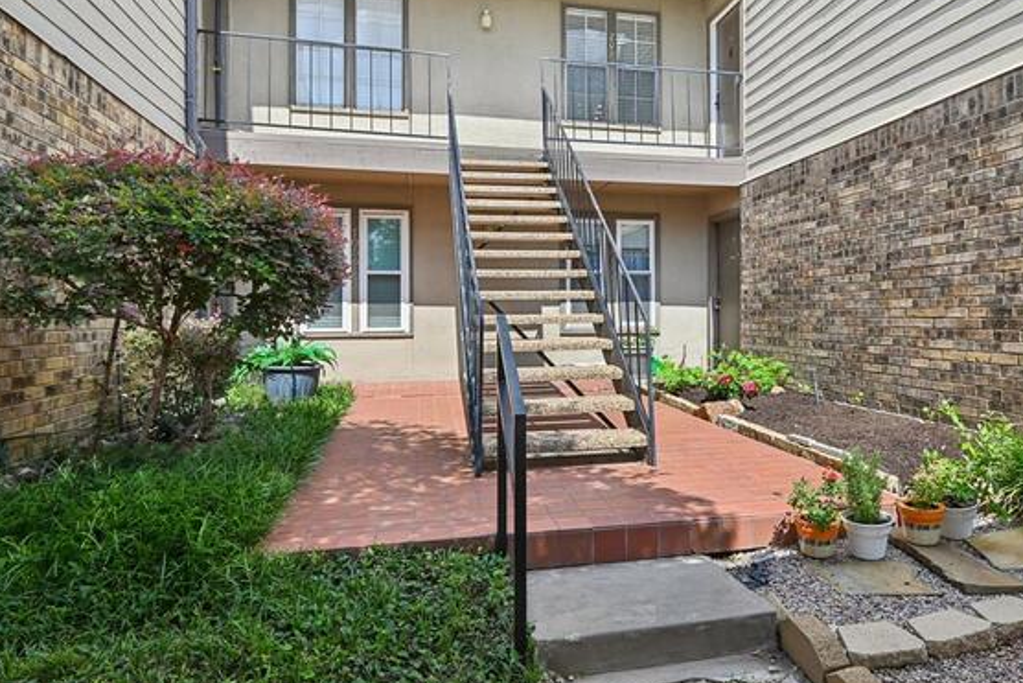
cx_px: 578
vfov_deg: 55.0
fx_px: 654
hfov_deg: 75.7
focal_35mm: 23
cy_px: 306
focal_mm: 20
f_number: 8
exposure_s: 1/640
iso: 400
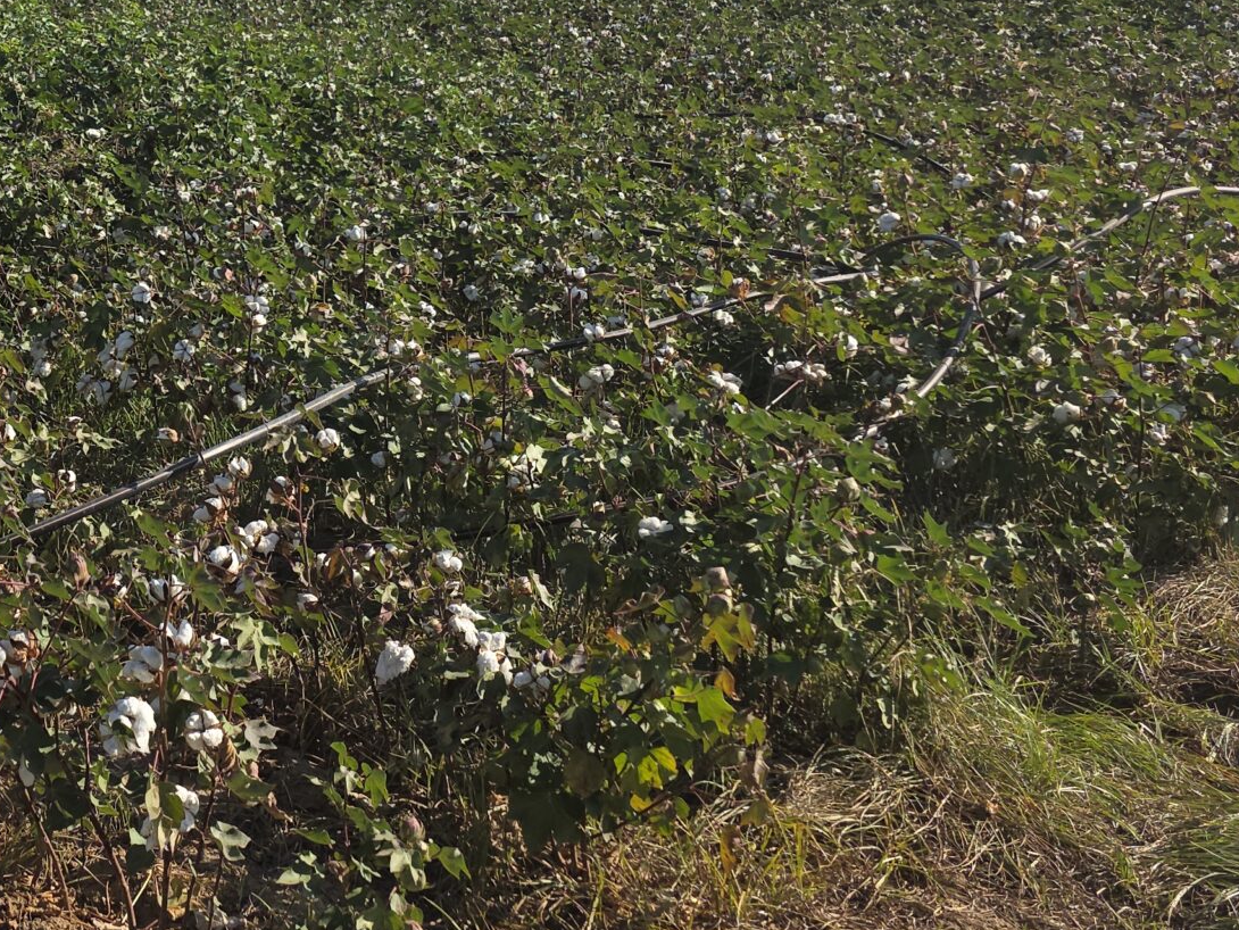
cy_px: 116
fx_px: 1933
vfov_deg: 26.3
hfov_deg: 32.0
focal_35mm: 54
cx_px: -68
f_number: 1.7
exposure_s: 1/801
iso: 12
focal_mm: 6.3
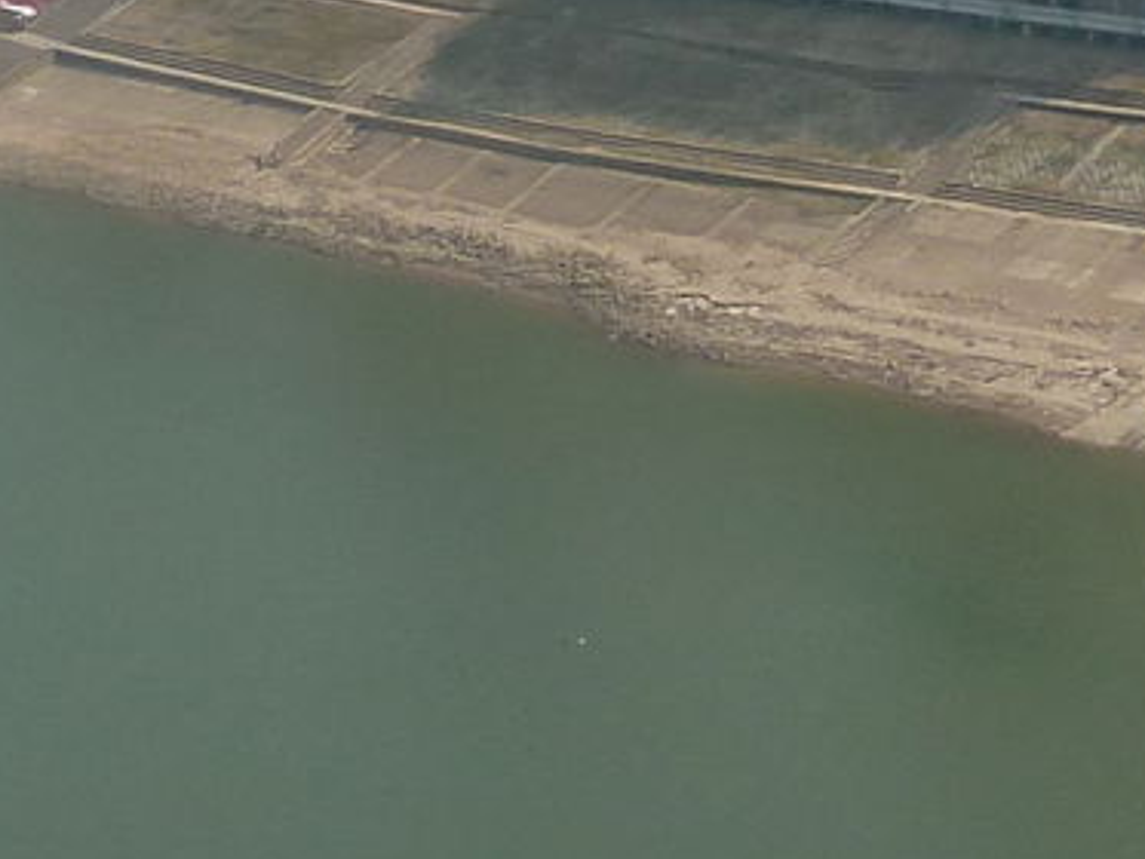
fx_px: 4599
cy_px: -304
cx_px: 1633
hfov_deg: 13.5
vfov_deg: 10.4
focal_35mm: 139
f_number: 5
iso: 80
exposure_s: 1/400
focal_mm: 4.4
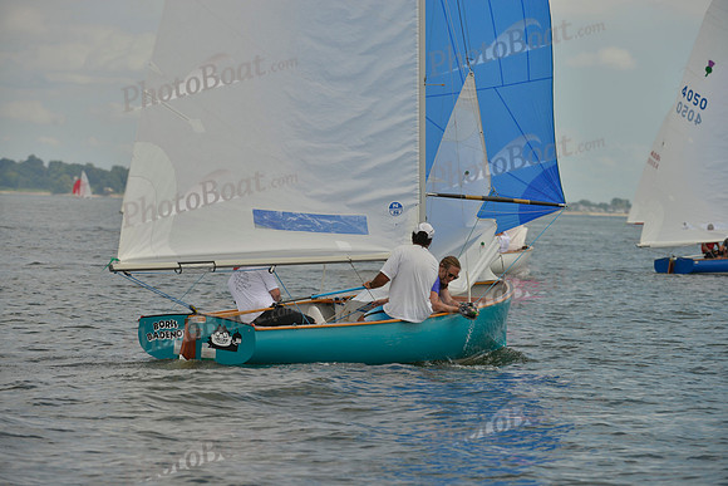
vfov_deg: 6.9
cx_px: 364
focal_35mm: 200
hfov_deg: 10.3
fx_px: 4045
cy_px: 243
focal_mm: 200
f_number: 7.1
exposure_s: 1/1250
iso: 200
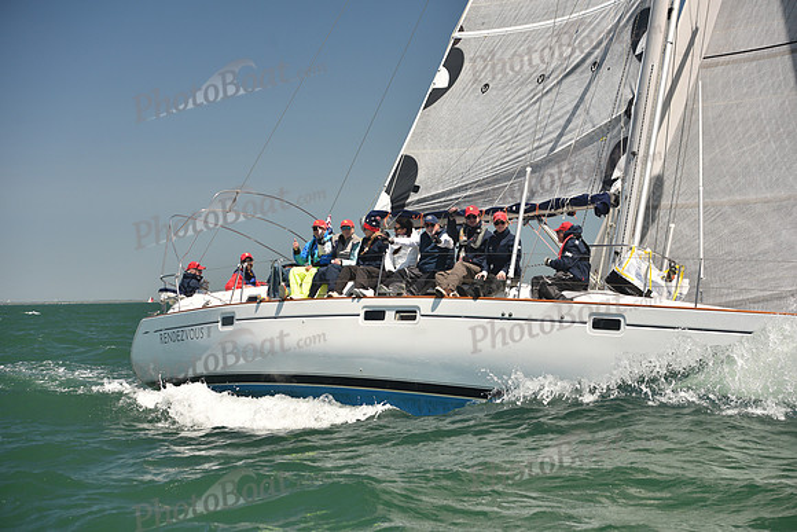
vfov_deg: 19.5
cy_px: 266
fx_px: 1550
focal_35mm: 70
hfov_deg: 28.8
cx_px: 398
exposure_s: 1/800
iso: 250
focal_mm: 70
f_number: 4.5
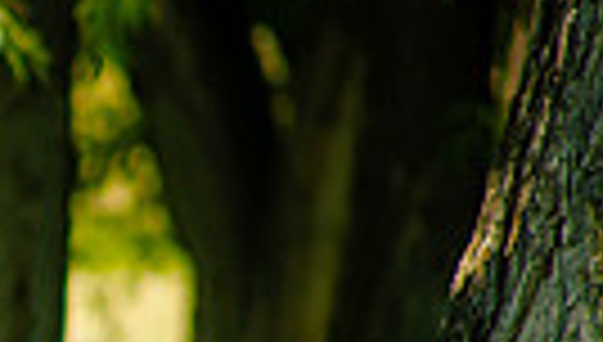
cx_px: -531
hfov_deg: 1.6
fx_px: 21725
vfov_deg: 0.9
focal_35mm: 1356
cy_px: 598
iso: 320
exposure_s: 1/320
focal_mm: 300
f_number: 5.6
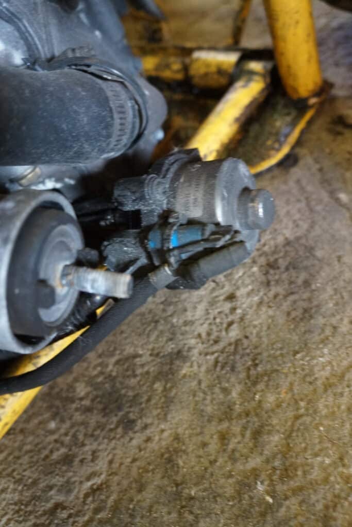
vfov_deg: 59.5
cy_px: 264
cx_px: 176
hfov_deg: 41.7
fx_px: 462
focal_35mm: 32
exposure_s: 1/40
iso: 3200
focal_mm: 21
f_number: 4
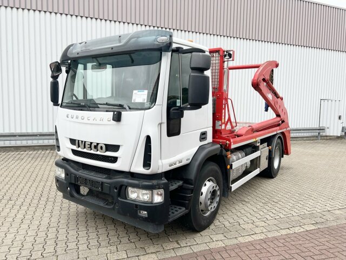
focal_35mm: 26
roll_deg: -1.8
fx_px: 260
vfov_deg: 53.1
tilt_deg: -4.8
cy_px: 130
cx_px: 173
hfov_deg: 67.3
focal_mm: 5.7
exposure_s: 1/840
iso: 50
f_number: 1.5
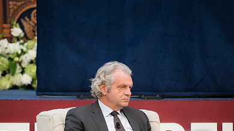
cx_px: 107
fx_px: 1458
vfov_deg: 5.2
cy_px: 113
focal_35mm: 235
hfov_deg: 9.2
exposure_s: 1/320
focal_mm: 150
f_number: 2.8
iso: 450
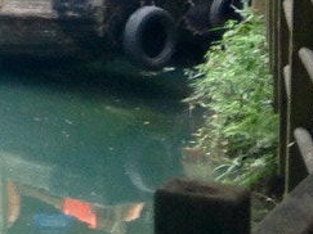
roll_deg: -1.4
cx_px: -456
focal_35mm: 217
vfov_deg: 6.5
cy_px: -348
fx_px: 1961
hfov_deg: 8.3
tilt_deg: +6.4
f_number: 2.4
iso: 50
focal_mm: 4.12
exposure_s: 1/30
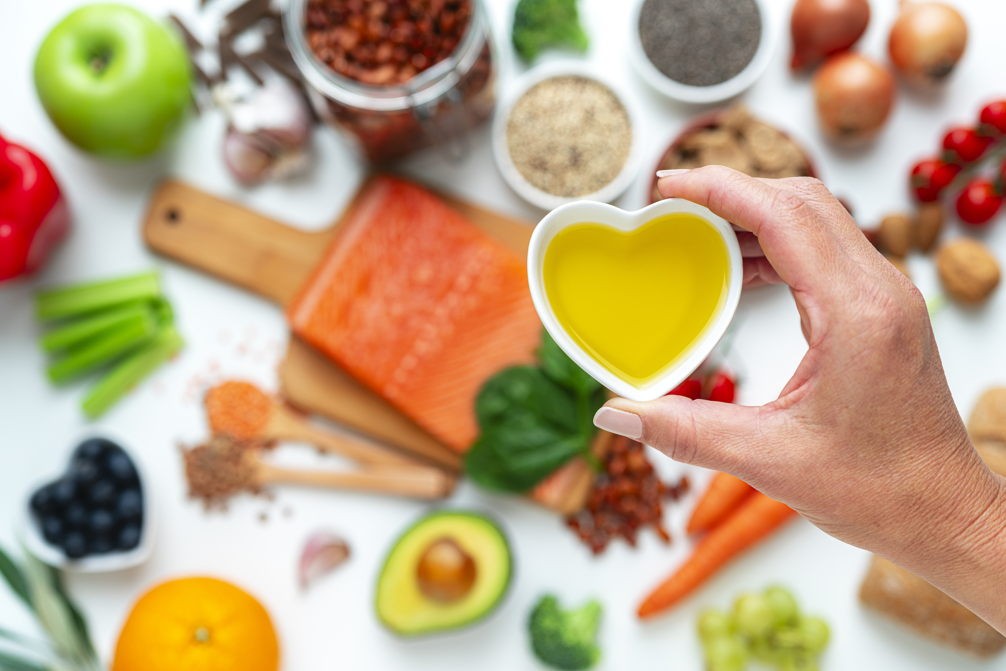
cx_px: 503
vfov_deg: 33.4
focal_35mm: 40
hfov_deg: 48.5
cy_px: 336
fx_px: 1118
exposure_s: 1/100
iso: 100
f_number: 2.8
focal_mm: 40
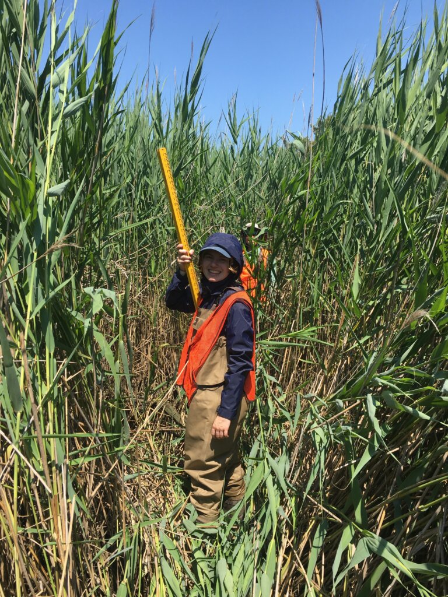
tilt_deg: -7.6
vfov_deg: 61.7
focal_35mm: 29
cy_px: 298
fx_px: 500
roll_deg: -0.6
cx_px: 224
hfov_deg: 48.2
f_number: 2.2
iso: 25
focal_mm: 4.15
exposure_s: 1/938
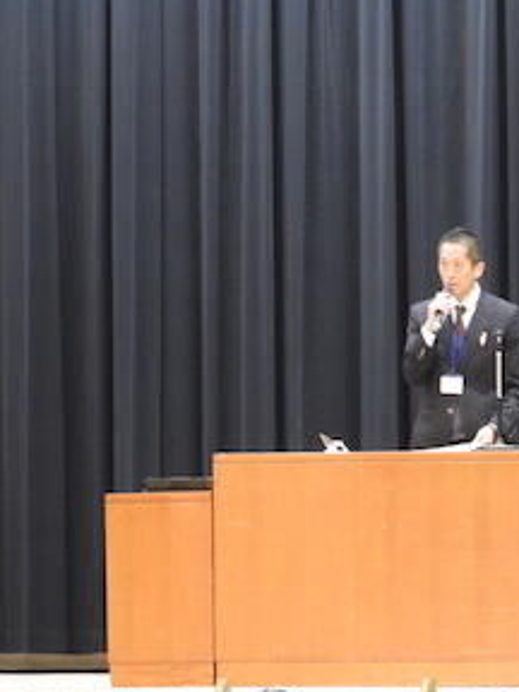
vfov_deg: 4.8
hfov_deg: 3.6
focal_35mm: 416
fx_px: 8316
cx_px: 401
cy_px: 351
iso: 800
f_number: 5.5
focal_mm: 53.7
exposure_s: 1/5
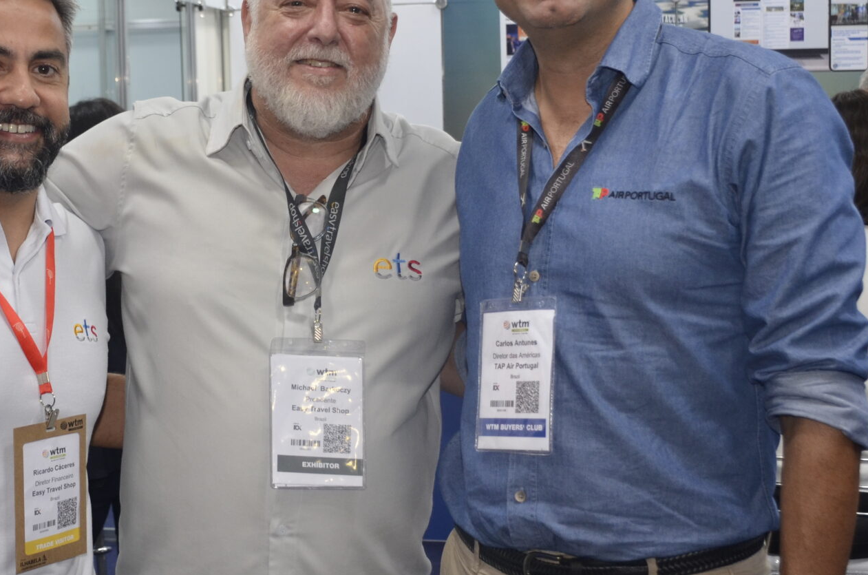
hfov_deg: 30.0
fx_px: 1612
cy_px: 237
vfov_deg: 20.2
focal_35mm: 67
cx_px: 324
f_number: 3.5
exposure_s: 1/125
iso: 400
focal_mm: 22
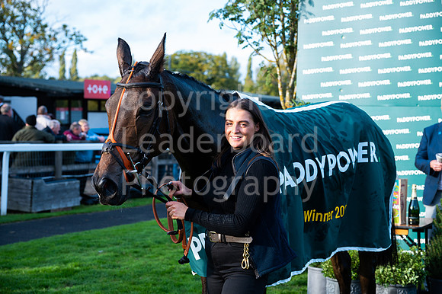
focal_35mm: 62
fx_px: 761
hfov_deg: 32.4
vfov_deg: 21.9
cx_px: 221
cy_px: 147
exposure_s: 1/400
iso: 500
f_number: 4.5
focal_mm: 62
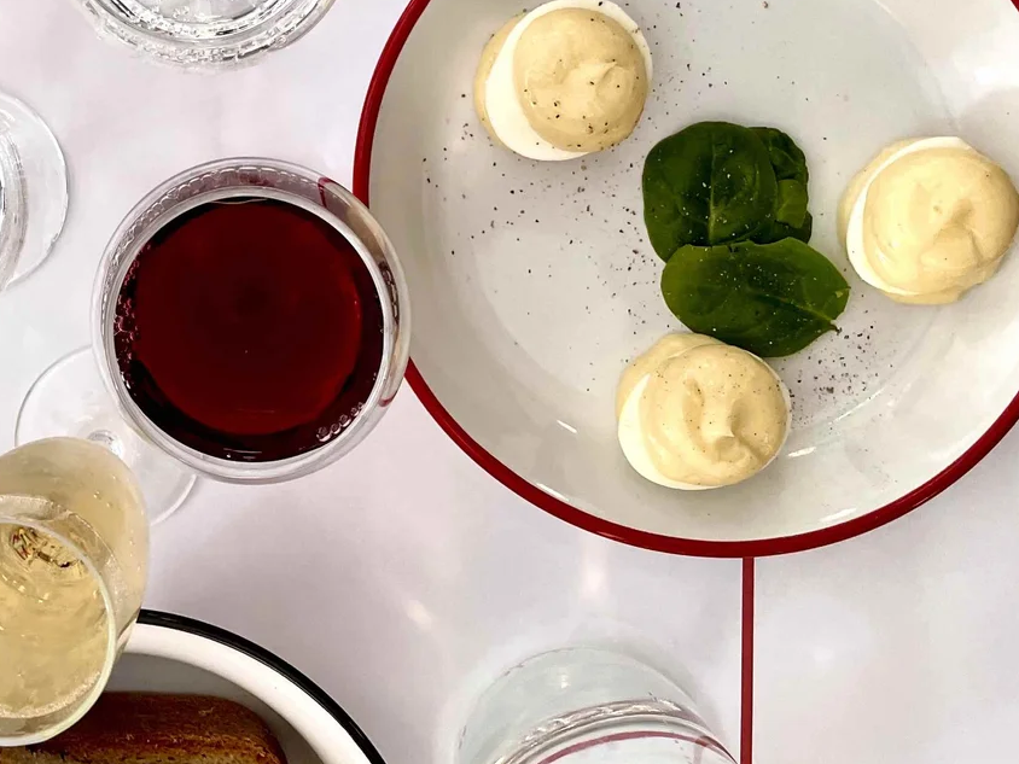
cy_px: 80
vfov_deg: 26.6
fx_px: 1560
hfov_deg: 34.4
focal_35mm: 53
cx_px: 127
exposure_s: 1/109
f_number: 1.6
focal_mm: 4.2
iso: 125
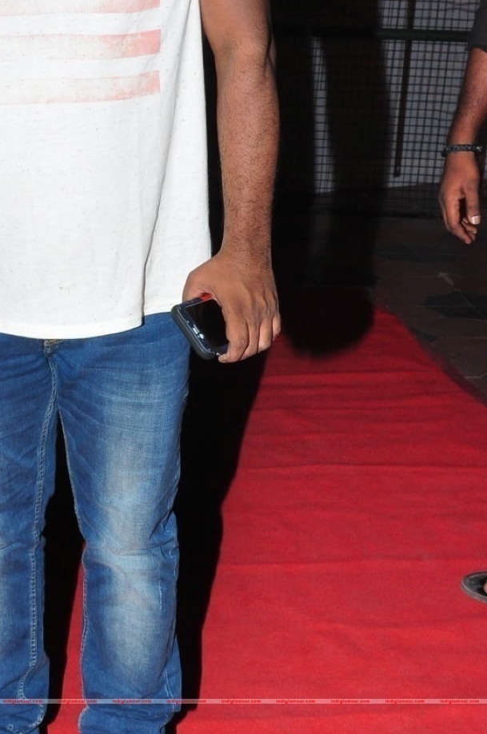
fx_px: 1323
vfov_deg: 30.7
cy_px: 229
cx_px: 77
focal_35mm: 65
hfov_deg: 20.5
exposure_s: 1/125
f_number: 11
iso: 500
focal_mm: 22
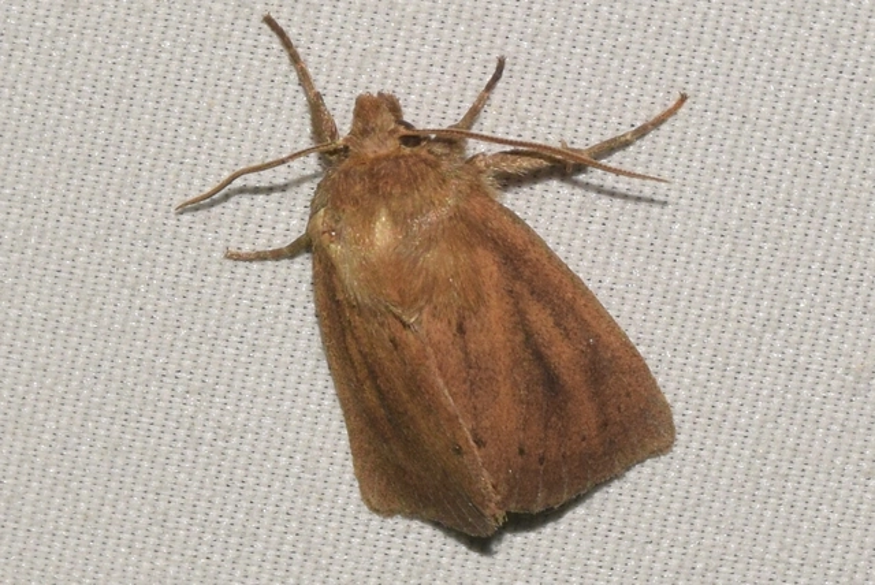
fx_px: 5109
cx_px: 438
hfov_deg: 9.8
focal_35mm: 210
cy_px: 292
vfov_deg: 6.6
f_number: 14
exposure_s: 1/60
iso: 500
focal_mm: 140
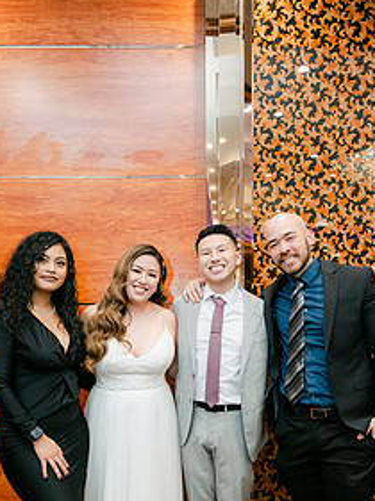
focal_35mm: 37
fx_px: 536
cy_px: 333
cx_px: 189
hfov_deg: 38.6
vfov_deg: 49.3
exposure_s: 1/125
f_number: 2.8
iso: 800
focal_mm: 16
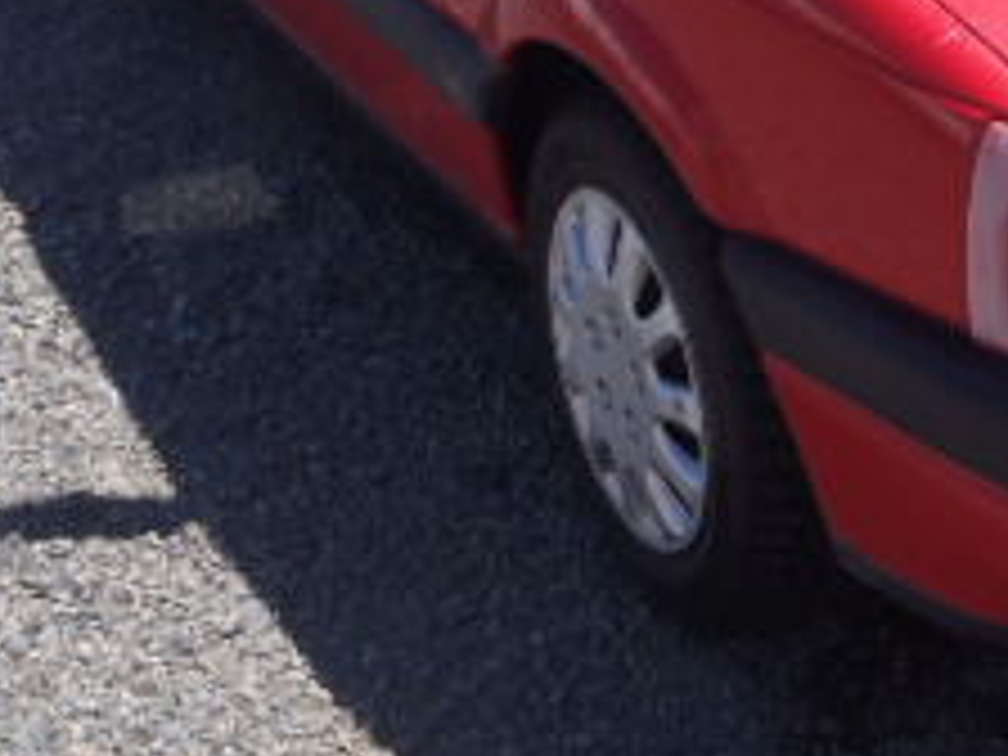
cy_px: 50
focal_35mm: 80
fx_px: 2330
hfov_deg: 23.4
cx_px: 1017
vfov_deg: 18.1
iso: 80
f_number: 4.5
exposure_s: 1/400
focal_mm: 5
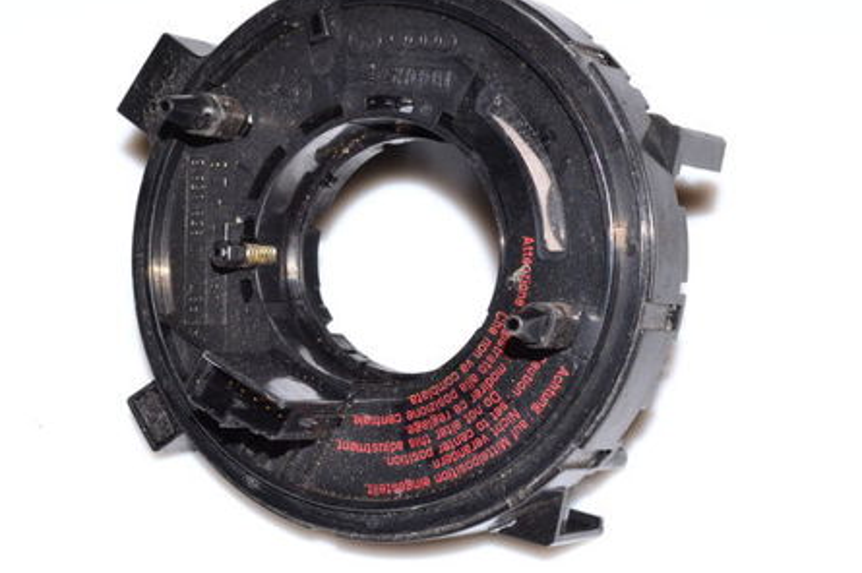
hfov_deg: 17.2
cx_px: 364
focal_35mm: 119
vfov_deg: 11.5
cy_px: 261
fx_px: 2840
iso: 200
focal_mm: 55
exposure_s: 1/200
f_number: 13
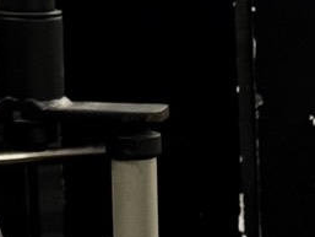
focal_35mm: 299
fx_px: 2722
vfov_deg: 5.0
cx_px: 808
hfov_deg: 6.3
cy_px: 293
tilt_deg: -11.2
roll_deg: +0.2
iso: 320
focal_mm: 6.76
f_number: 1.78
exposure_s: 1/40
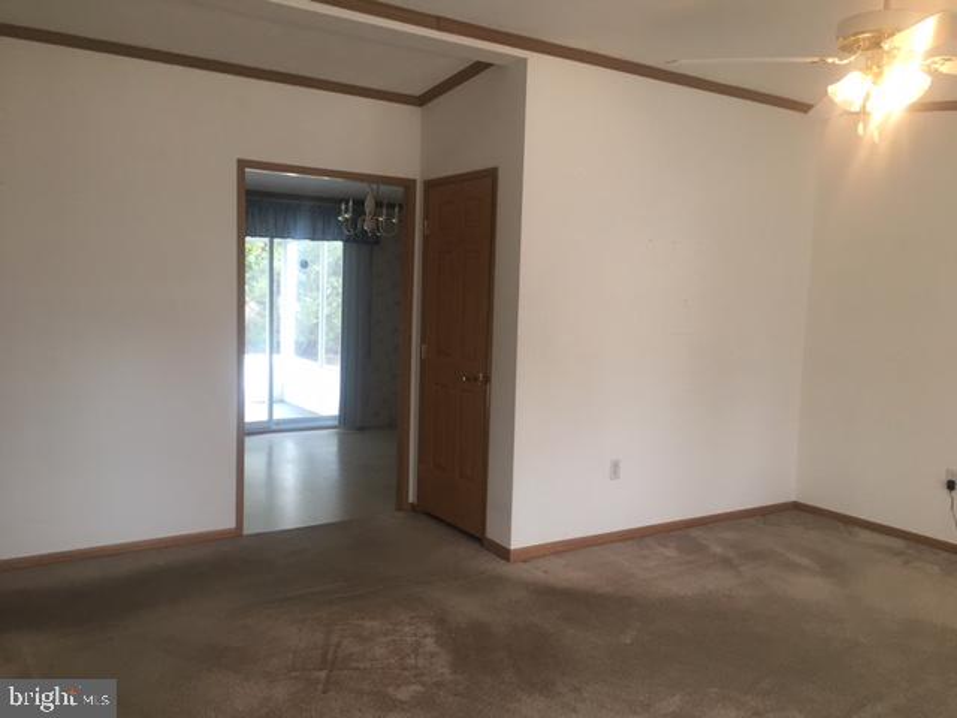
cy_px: 359
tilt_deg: -6.4
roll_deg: -1.6
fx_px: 802
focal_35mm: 29
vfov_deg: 48.2
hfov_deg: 61.7
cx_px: 478
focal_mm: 4.15
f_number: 2.2
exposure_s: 1/30
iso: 40
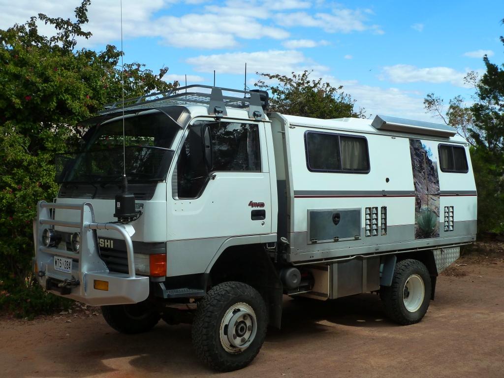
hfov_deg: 46.8
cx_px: 252
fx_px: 582
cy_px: 189
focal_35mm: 40
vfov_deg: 36.0
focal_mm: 6.5
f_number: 4.5
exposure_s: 1/400
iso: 125
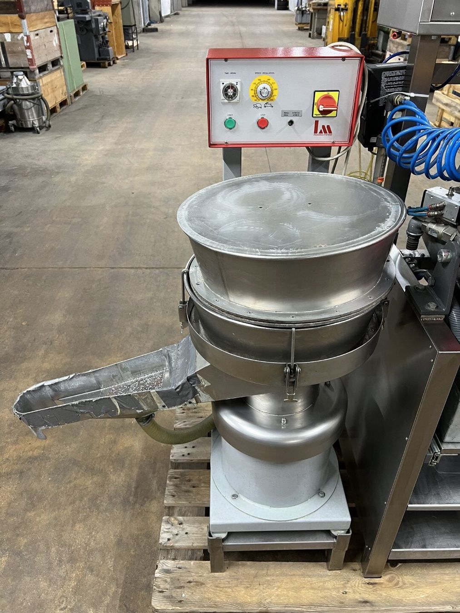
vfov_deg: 67.3
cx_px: 230
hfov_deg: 53.1
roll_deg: +0.1
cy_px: 306
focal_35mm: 26
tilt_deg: -35.1
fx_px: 461
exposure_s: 1/50
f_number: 1.5
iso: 200
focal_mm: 5.7
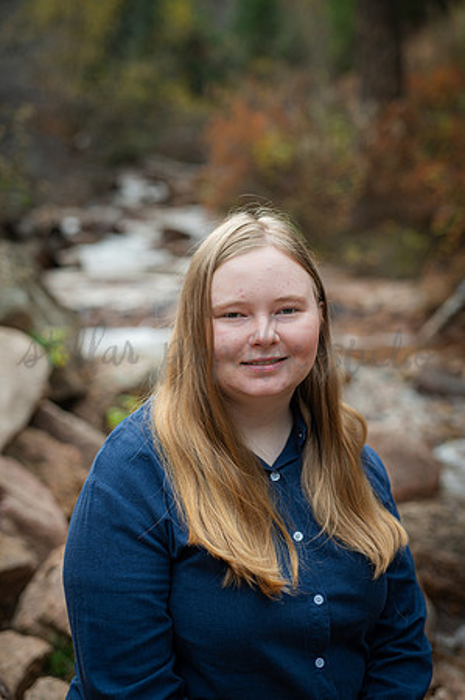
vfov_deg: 39.6
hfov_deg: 26.9
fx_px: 971
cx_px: 232
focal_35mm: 50
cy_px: 350
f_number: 2.5
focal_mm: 50
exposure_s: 1/320
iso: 200
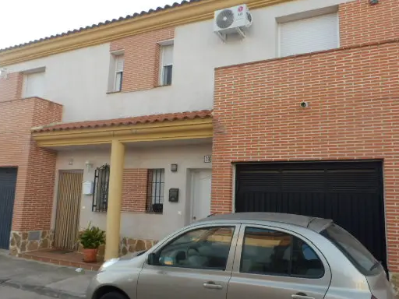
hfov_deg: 60.0
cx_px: 193
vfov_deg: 46.8
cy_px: 150
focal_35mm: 30
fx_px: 346
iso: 80
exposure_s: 1/80
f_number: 3
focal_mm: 4.2
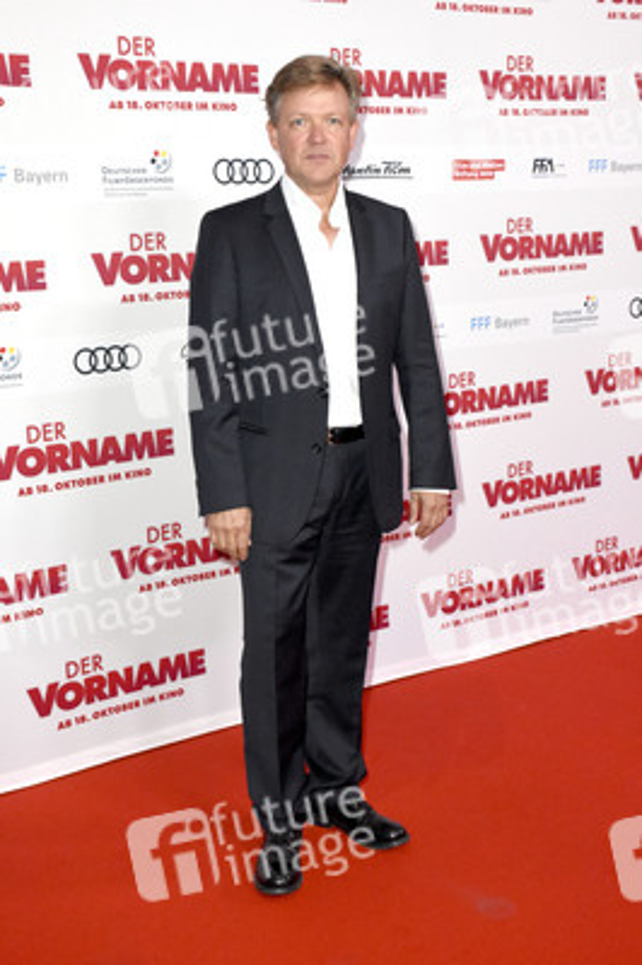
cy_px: 482
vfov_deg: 43.6
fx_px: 1206
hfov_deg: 29.8
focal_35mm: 45
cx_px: 321
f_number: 6.3
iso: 3200
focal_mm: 30
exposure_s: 1/160
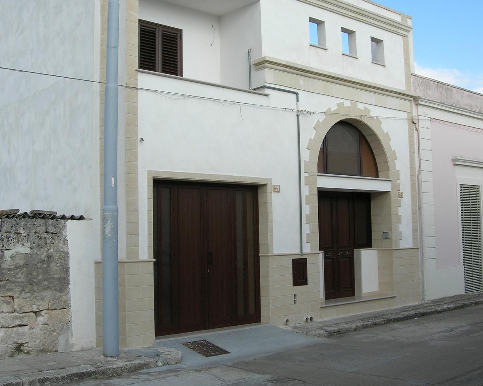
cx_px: 253
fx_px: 658
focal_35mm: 46
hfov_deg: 40.3
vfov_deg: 32.7
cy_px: 166
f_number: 4.8
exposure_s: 1/311
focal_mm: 7.8
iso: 64
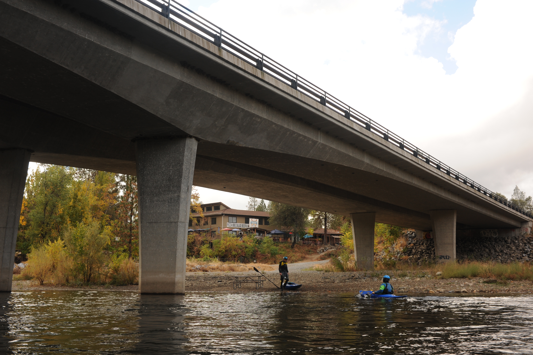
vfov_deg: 37.8
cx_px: 266
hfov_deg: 54.5
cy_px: 178
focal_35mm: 35
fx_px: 518
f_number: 9
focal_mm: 35
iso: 500
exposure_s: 1/400
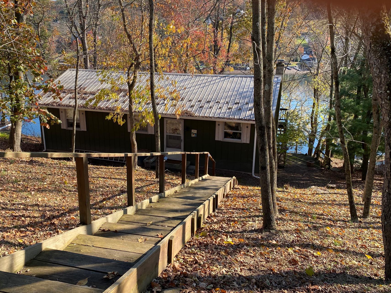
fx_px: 350
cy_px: 147
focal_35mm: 31
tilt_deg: -18.4
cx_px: 168
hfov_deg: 58.1
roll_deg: +0.4
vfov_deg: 45.4
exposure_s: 1/678
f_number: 1.8
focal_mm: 4.25
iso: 32
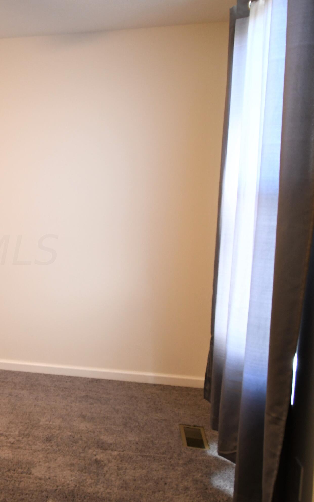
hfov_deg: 31.2
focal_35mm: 37
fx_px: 506
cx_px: -17
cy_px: 249
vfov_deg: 52.7
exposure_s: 1/6
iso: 1000
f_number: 5.3
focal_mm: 16
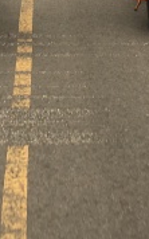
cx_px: 5
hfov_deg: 9.4
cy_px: -77
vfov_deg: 14.5
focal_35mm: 138
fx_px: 898
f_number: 2.2
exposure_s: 1/289
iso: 25
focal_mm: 4.15
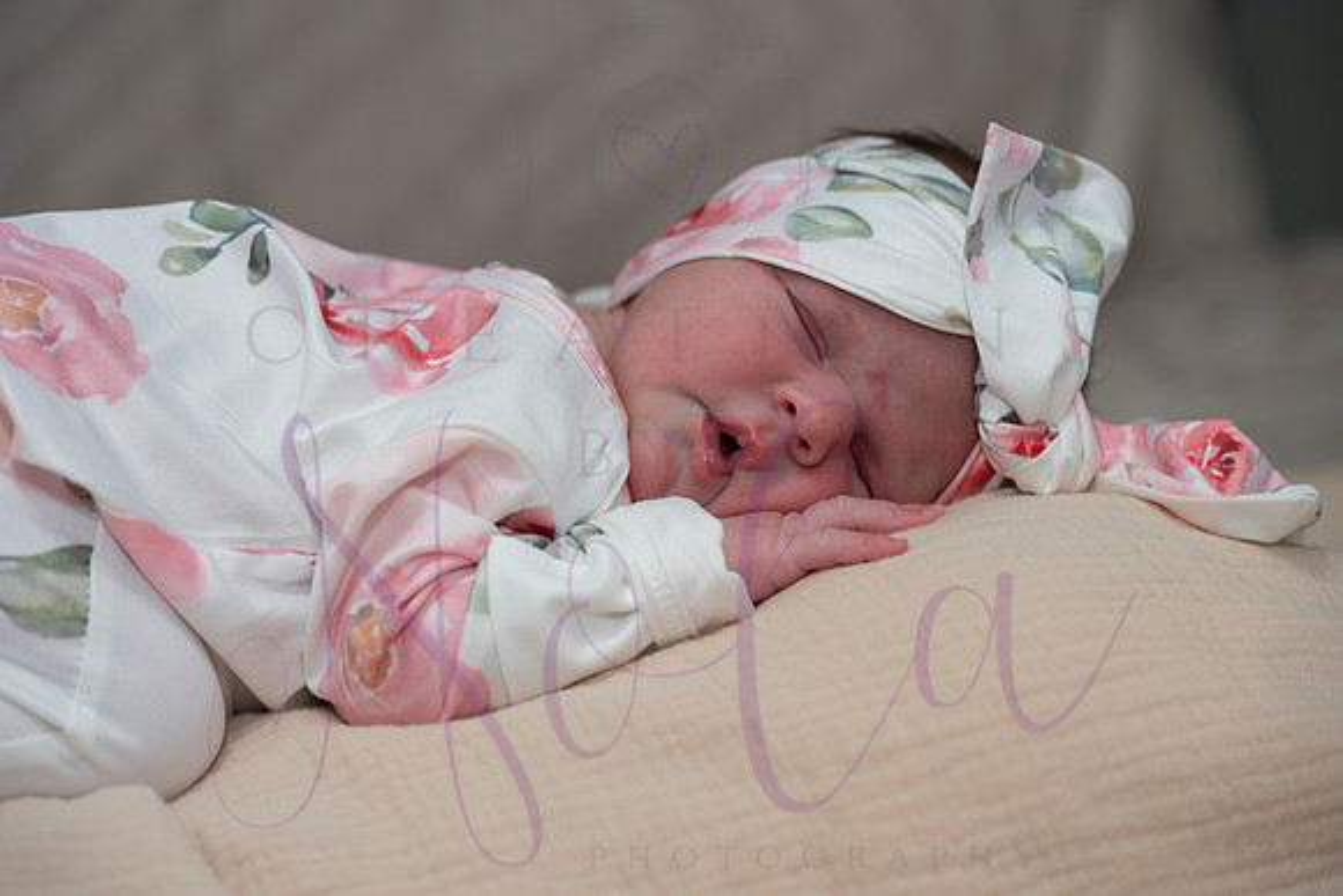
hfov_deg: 26.3
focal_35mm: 77
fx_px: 2880
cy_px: 437
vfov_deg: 17.7
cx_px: 655
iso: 800
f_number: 4
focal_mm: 74
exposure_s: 1/320
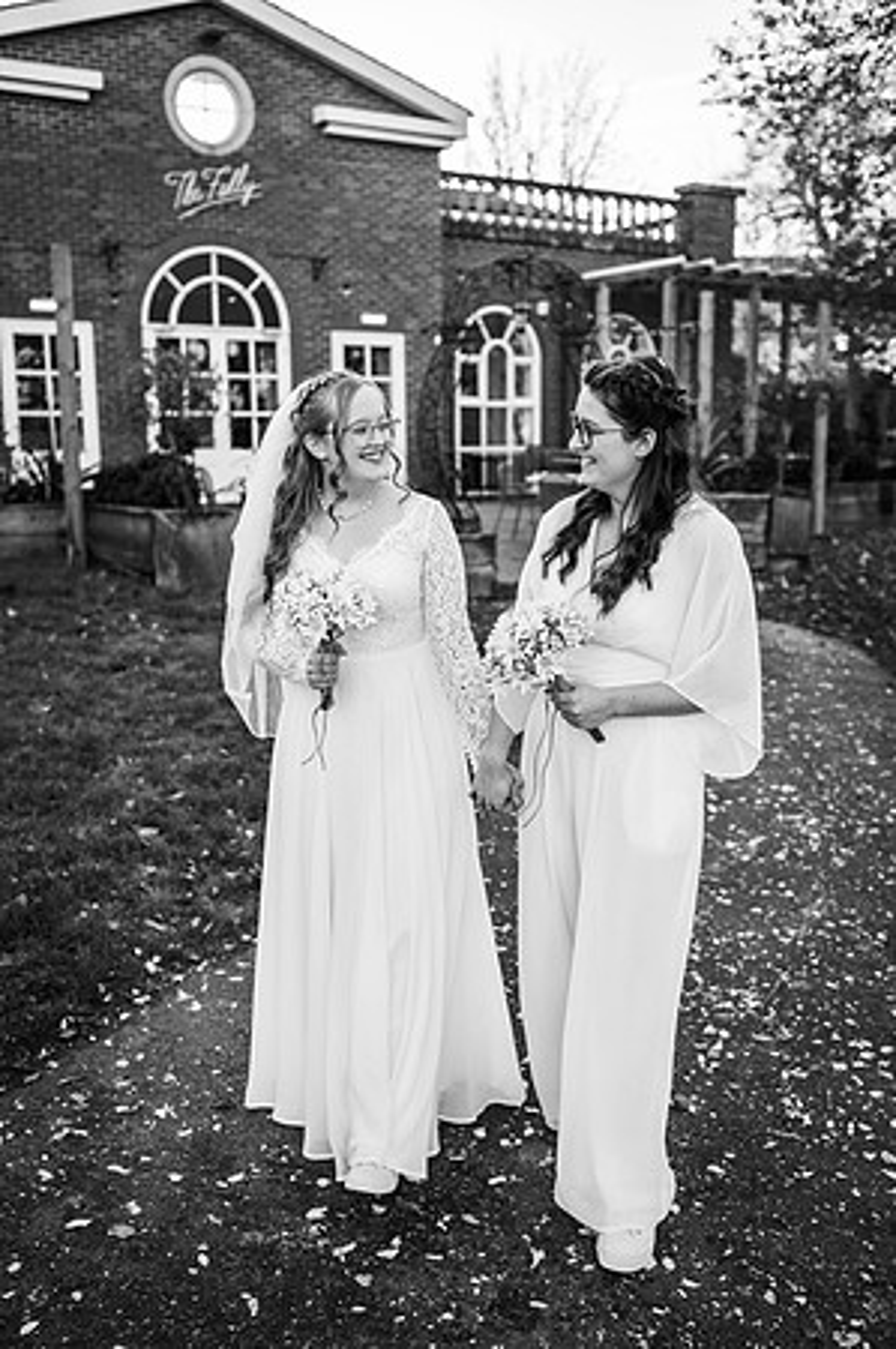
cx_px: 448
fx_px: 1310
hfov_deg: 37.8
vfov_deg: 54.5
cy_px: 674
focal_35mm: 35
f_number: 2.5
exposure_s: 1/800
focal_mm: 35
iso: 100
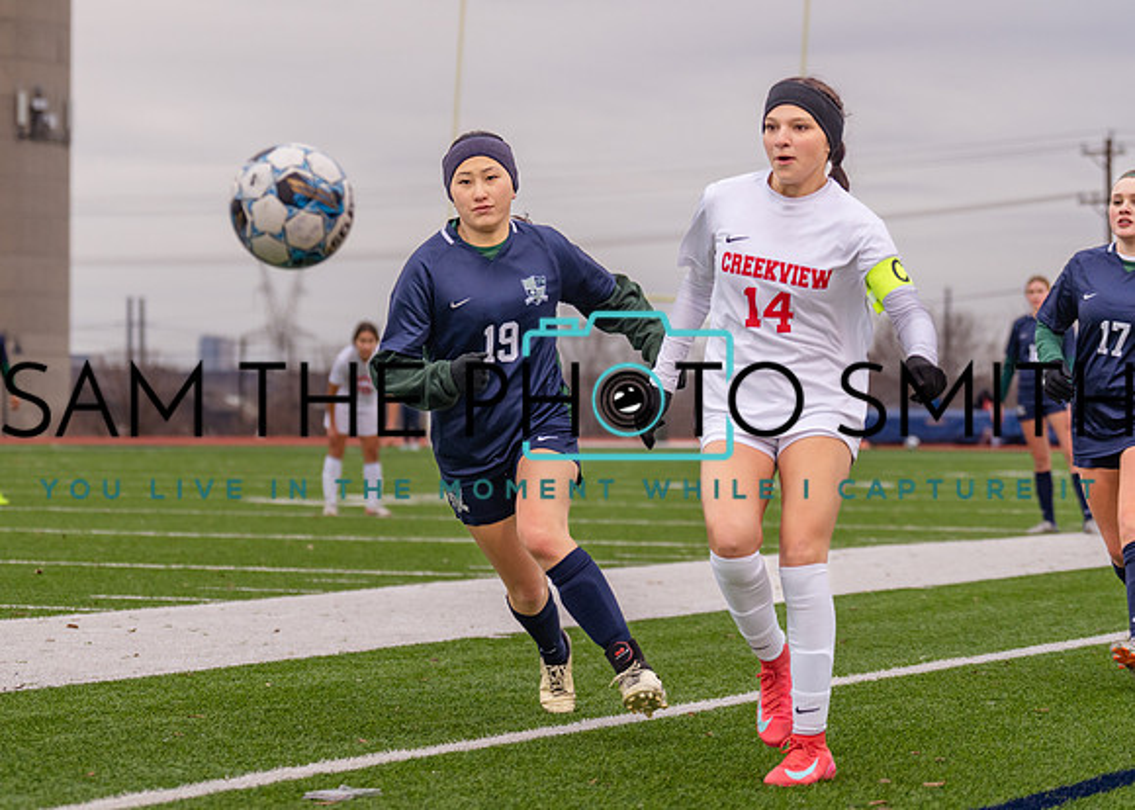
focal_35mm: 130
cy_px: 395
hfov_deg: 15.4
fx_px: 4188
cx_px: 449
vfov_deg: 11.0
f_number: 4
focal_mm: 104
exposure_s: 1/1600
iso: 800
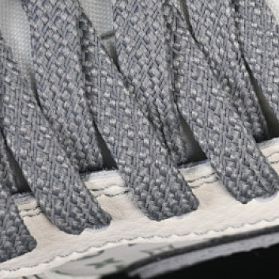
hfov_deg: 8.9
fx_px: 1778
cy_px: -2
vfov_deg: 8.9
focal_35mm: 195
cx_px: 284
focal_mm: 50
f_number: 7.1
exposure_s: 1/80
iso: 160
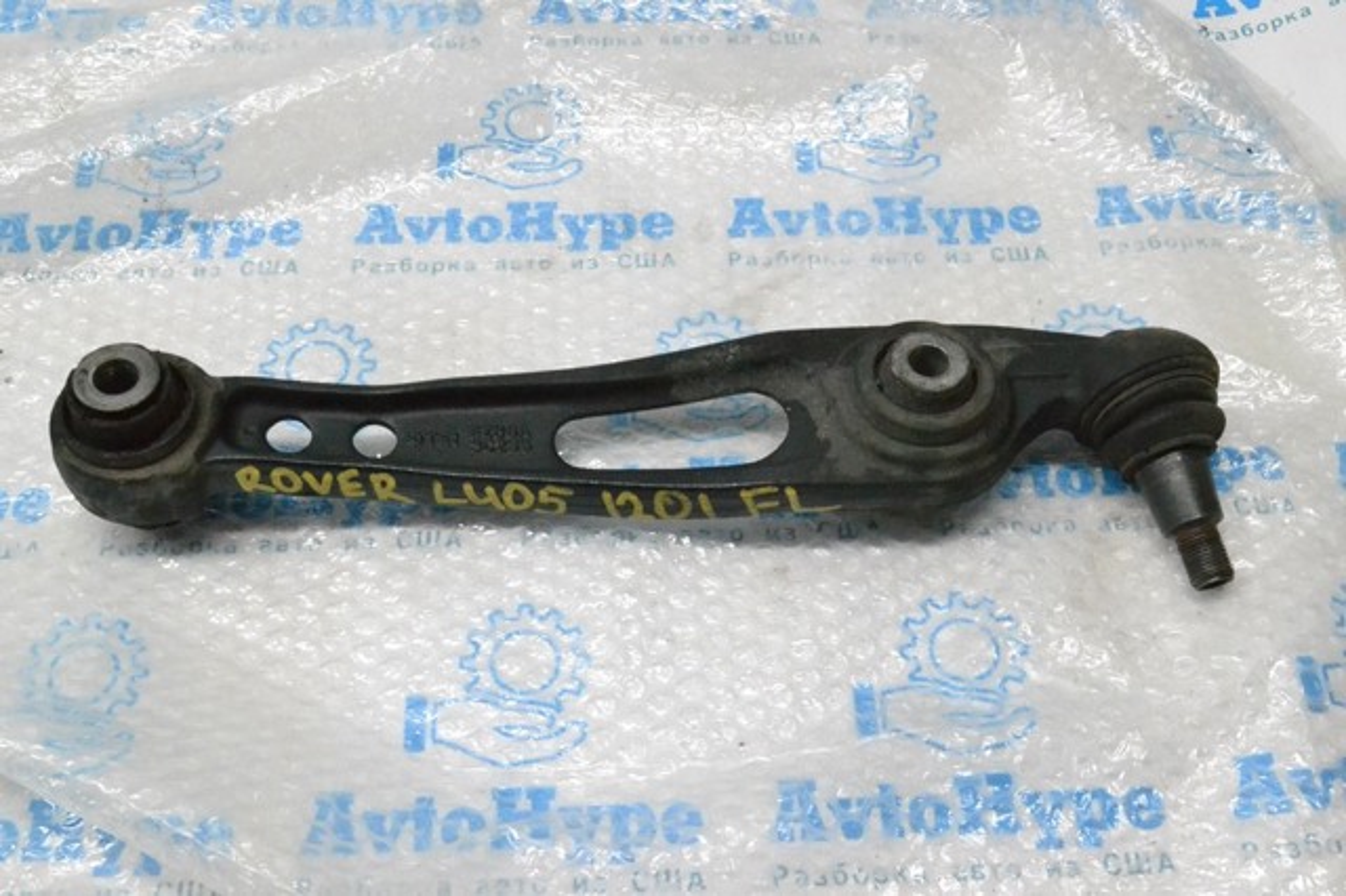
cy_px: 448
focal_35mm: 42
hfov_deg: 46.4
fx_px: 1569
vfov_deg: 31.9
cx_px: 673
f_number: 11
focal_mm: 28
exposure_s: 1/160
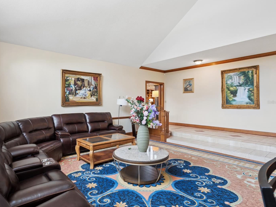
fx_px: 164
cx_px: 126
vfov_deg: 64.5
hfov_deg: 80.0
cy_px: 102
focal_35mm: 21
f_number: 9
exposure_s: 1/2.5
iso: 200
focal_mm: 18.5
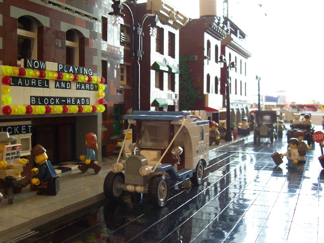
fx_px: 346
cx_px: 162
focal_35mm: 37
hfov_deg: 50.1
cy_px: 122
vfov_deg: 38.7
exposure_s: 1/20
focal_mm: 5.6
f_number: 2.8
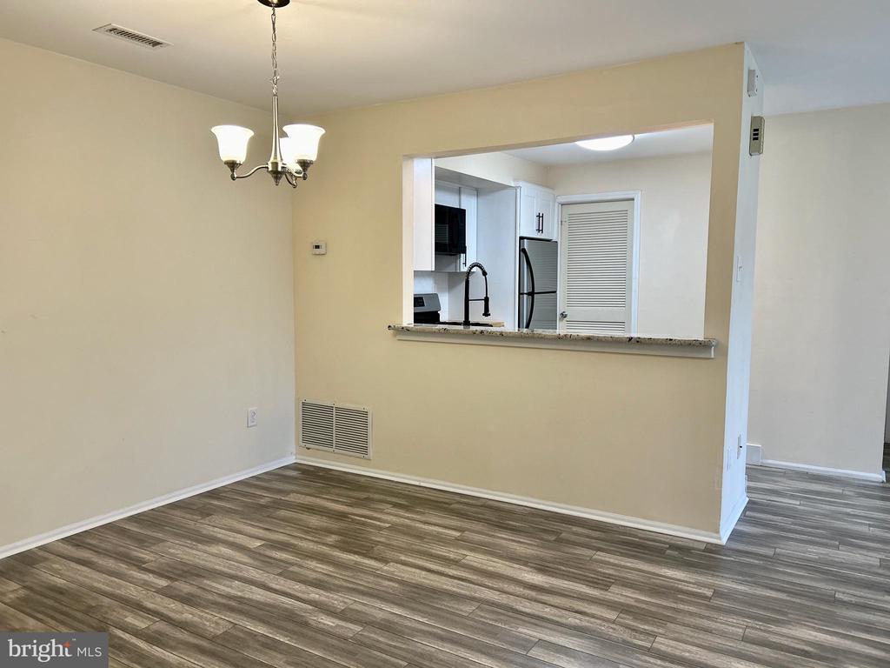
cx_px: 445
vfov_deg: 53.1
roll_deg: +0.6
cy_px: 334
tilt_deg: -4.5
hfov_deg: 67.3
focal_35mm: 26
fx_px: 668
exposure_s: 1/120
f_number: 1.5
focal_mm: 5.7
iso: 125
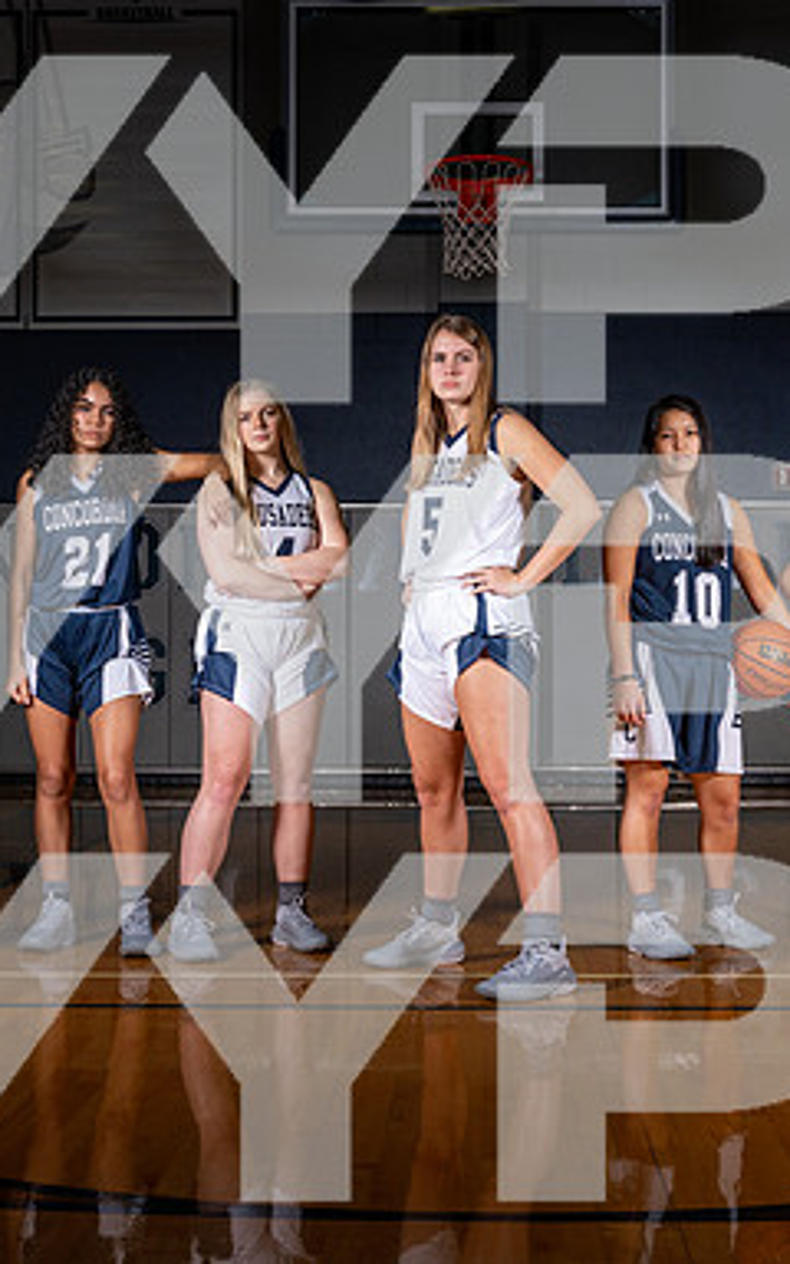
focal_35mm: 58
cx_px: 435
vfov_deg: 35.1
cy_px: 630
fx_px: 1998
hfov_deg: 22.4
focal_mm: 37
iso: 250
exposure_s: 1/125
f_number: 10
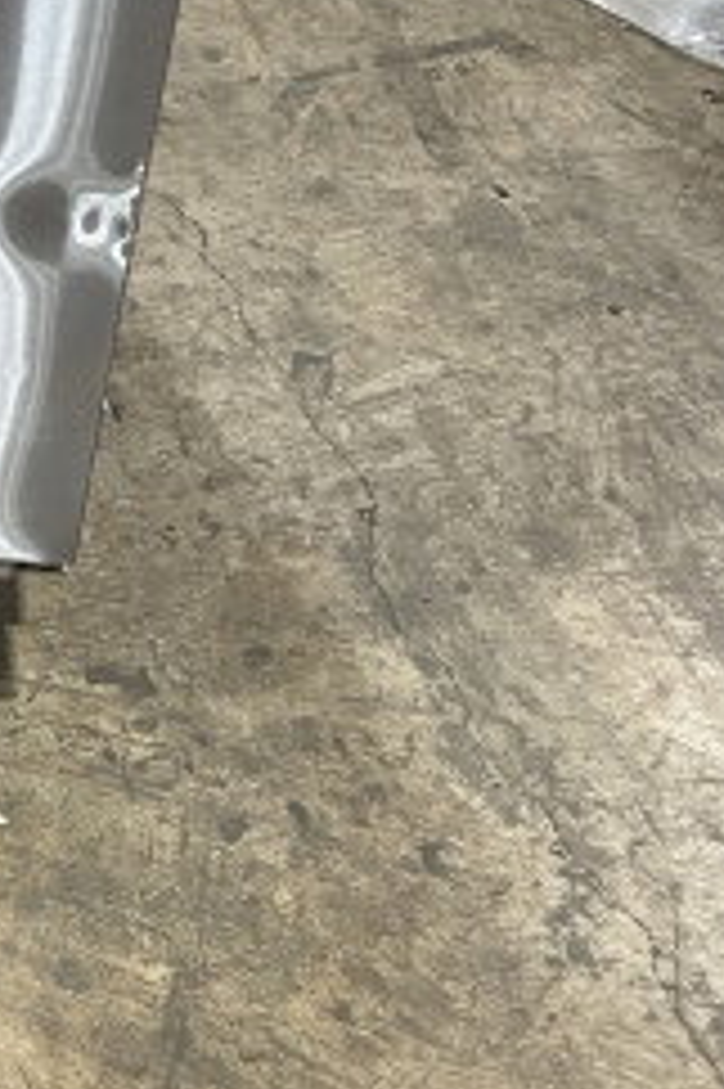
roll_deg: +0.0
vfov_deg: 22.2
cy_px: 254
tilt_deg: -36.0
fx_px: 2749
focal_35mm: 91
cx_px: -643
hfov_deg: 13.3
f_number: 1.6
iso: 200
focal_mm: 4.2
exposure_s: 1/60
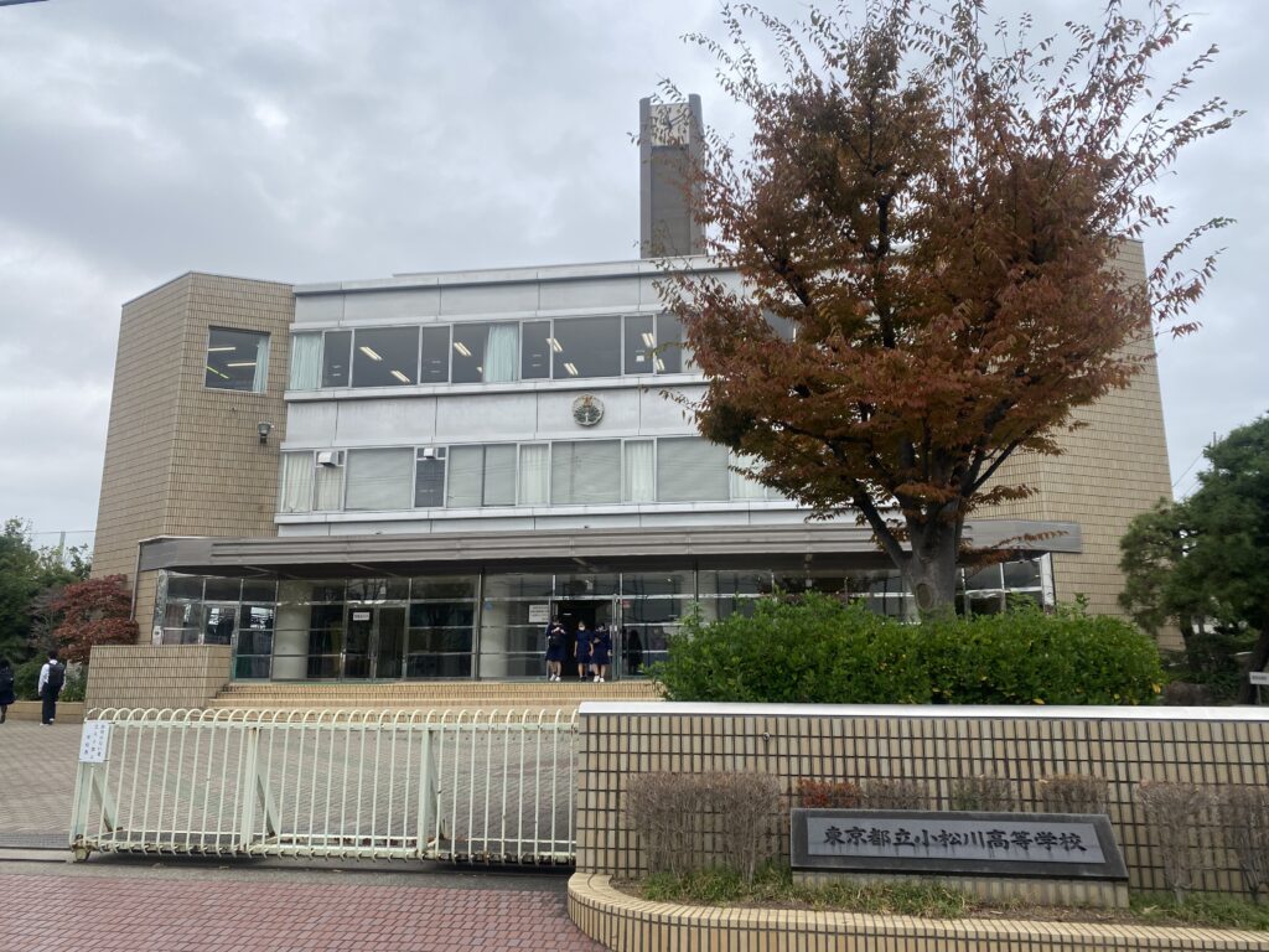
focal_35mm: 26
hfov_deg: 67.3
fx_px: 953
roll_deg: +0.7
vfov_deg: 53.1
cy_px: 476
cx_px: 634
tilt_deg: +12.3
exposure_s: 1/2183
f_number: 1.8
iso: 32
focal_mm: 4.25
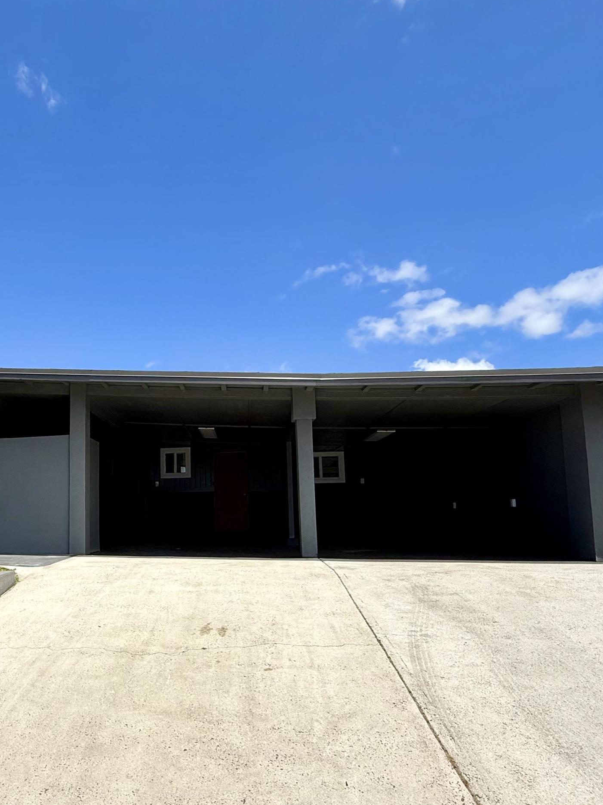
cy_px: 466
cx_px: 134
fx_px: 534
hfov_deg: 55.4
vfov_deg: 73.4
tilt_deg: +6.1
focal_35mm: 23
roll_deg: +0.4
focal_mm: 2.22
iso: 50
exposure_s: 1/2717
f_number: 2.2
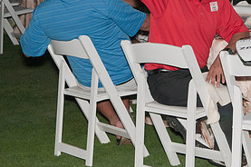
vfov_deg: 12.3
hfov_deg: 18.5
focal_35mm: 110
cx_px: 179
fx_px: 766
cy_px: -7
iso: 640
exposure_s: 1/60
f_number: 6.3
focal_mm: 35
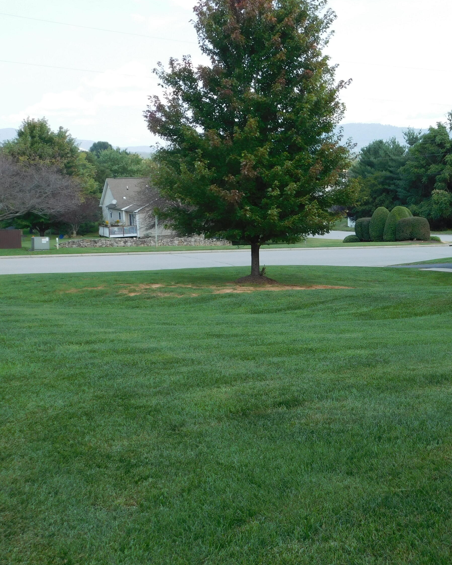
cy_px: 282
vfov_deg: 39.5
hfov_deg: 31.5
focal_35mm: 47
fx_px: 786
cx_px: 341
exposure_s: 1/500
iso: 125
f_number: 3.5
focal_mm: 6.3
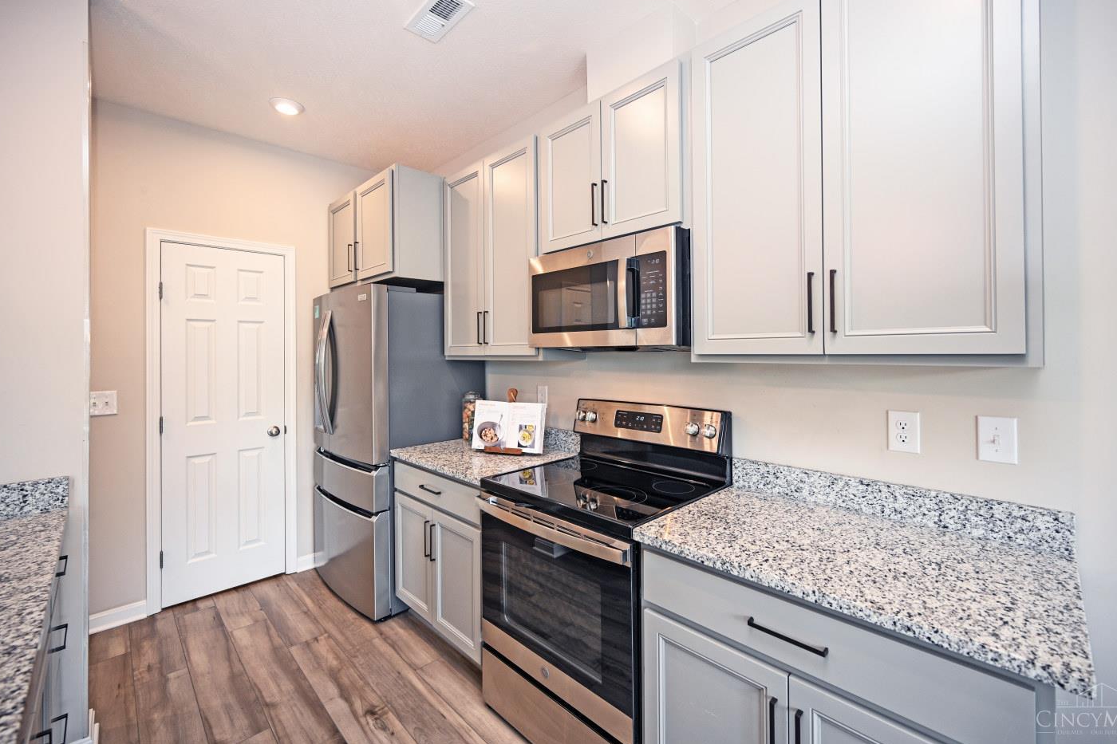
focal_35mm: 15
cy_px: 348
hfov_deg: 100.4
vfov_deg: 77.2
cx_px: 560
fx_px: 465
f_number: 4
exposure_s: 1/60
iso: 360
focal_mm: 14
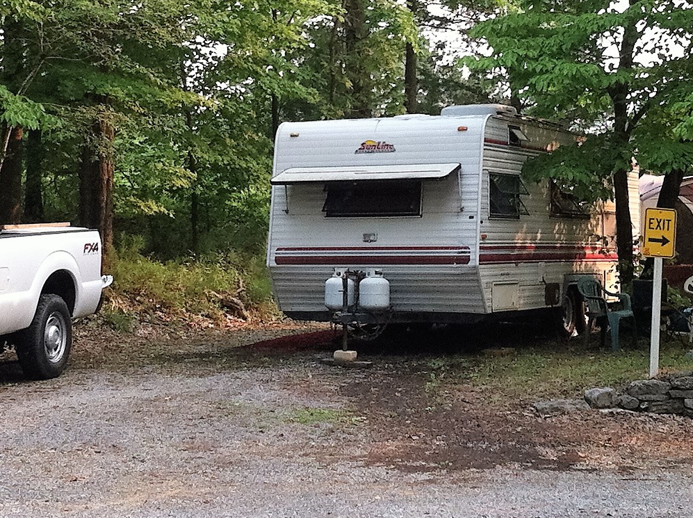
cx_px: 339
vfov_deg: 16.1
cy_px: 132
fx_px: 1819
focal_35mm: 91
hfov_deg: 21.6
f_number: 2.8
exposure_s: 1/120
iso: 80
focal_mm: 3.85
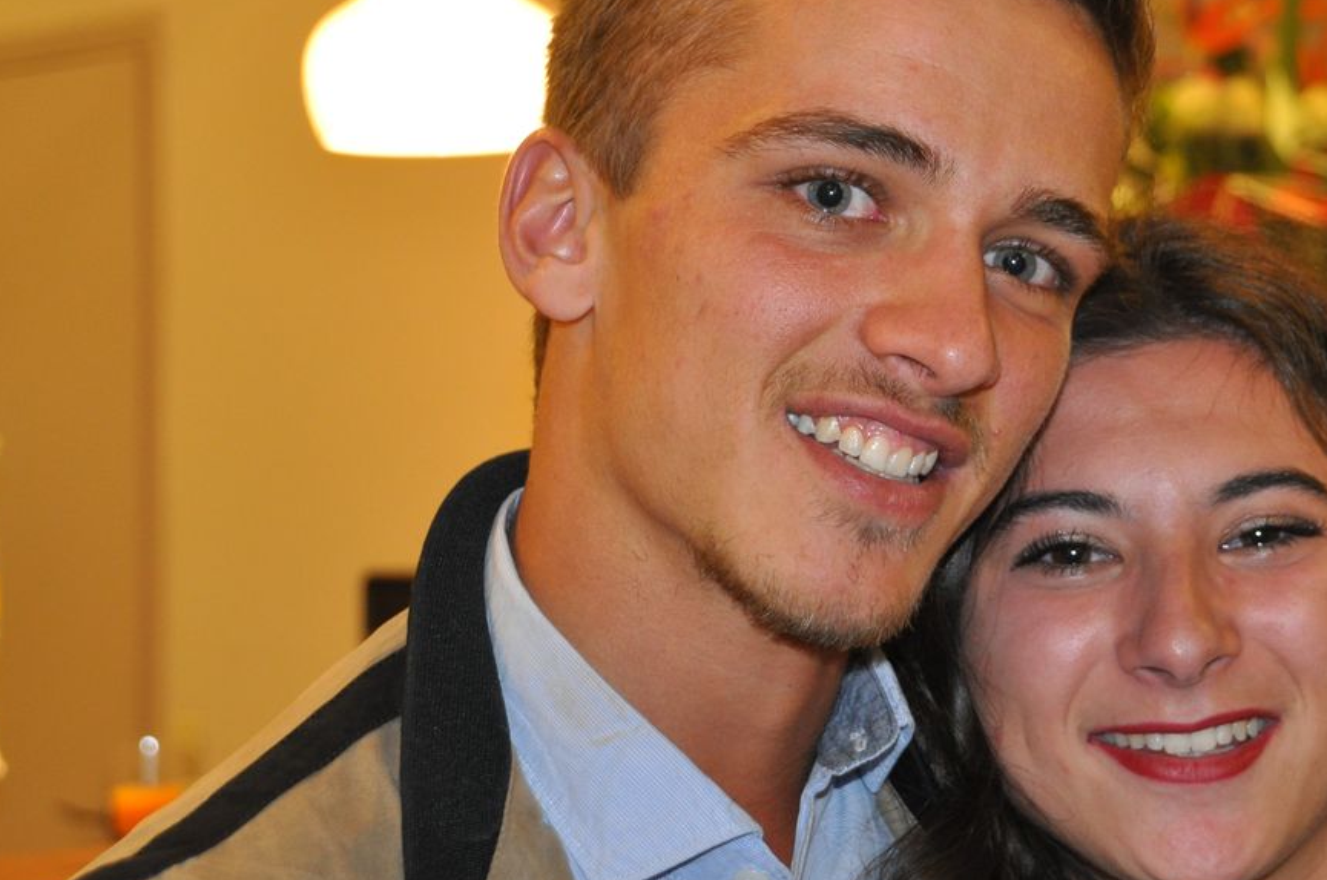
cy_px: 322
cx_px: 947
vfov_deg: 12.3
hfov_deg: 18.4
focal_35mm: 111
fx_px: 4085
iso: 800
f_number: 4.8
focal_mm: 50
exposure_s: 1/60
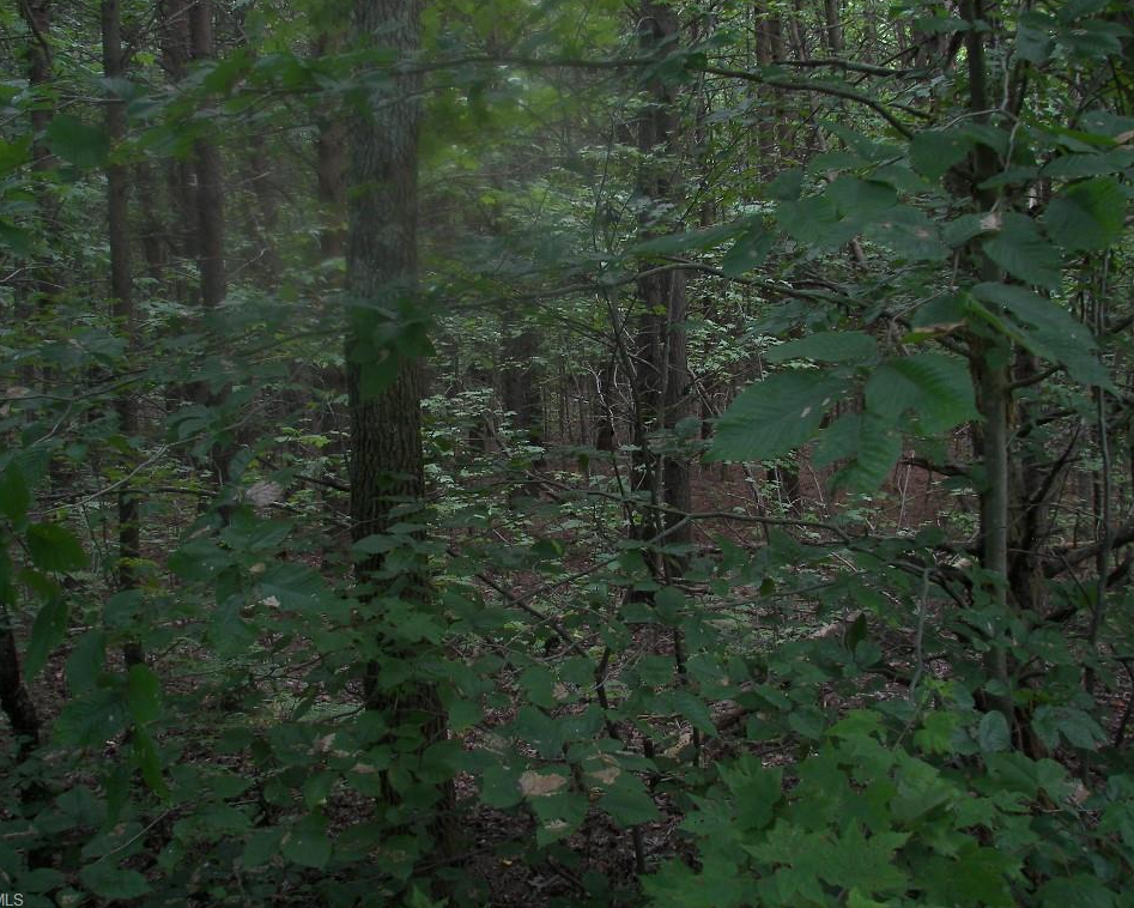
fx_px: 1276
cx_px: 551
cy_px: 452
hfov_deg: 47.9
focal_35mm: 38
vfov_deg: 39.2
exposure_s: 1/30
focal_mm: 6
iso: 50
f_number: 2.8
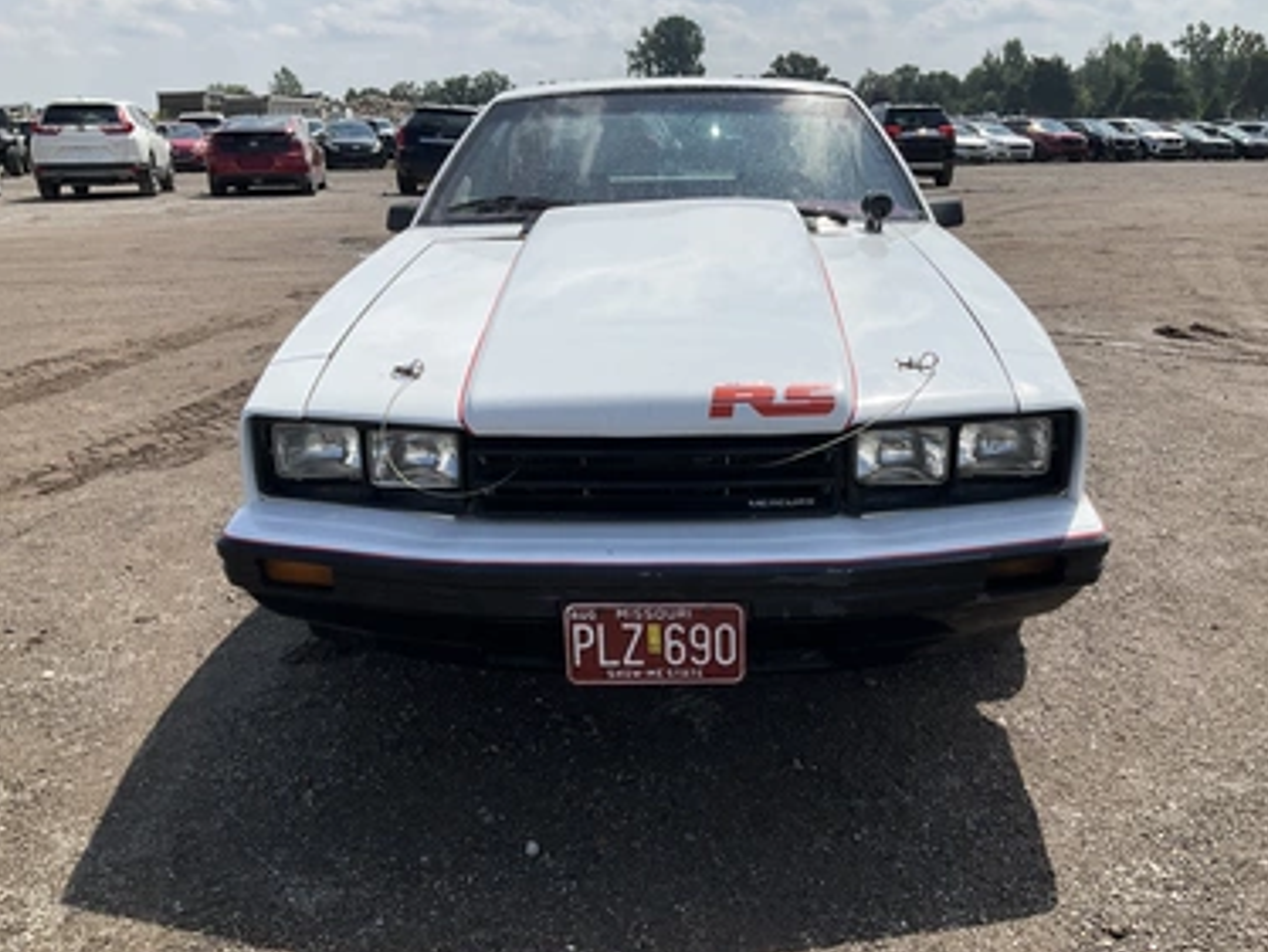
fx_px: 1136
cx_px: 648
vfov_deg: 45.5
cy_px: 478
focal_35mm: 31
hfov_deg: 58.3
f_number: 1.8
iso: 25
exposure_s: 1/2959
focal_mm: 3
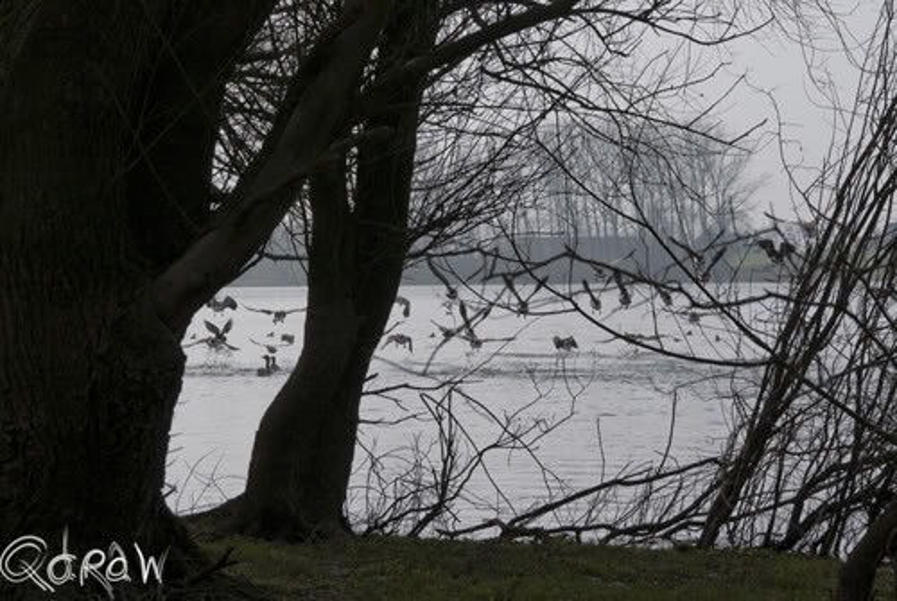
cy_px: 300
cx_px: 448
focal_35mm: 90
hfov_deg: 22.6
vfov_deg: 15.2
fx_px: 2246
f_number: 9
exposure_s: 1/400
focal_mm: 60
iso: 100
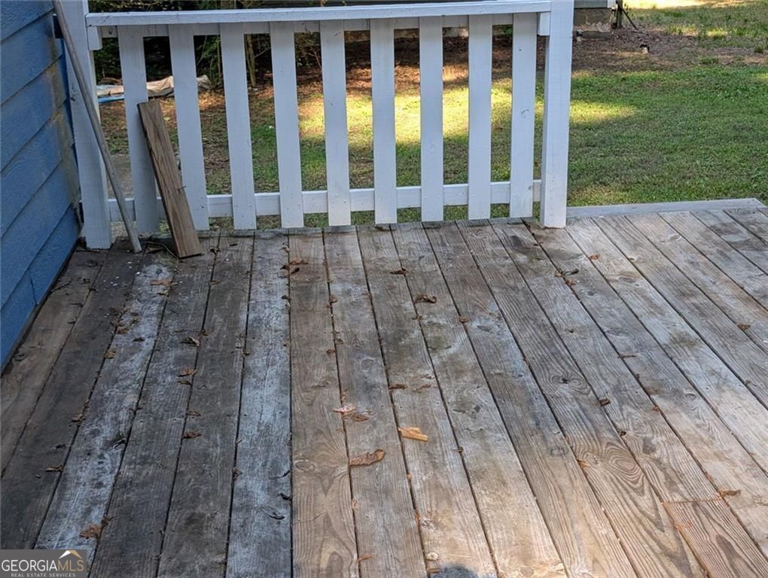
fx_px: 1089
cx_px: 384
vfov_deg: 29.7
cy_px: 289
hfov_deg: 38.9
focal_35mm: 49
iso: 45
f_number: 1.68
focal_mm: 6.9
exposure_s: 1/232
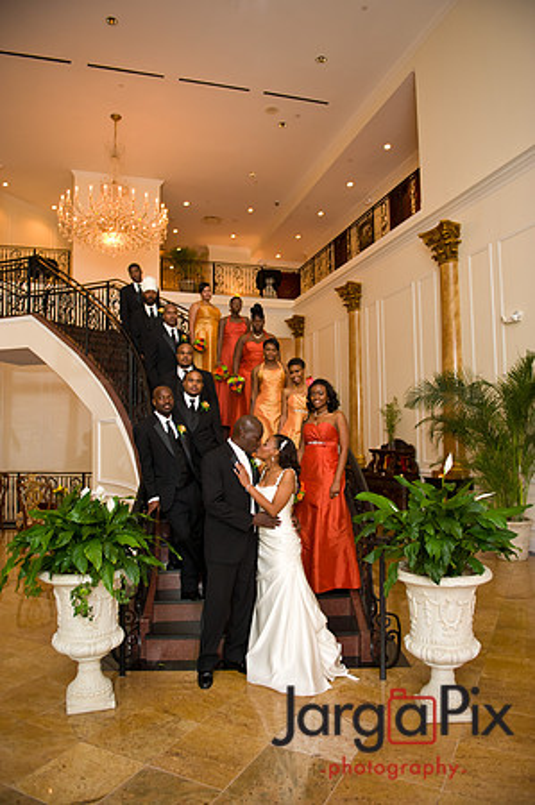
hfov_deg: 53.0
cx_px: 268
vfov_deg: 73.8
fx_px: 536
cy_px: 402
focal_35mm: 24
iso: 1600
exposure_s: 1/50
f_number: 3.2
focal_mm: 24
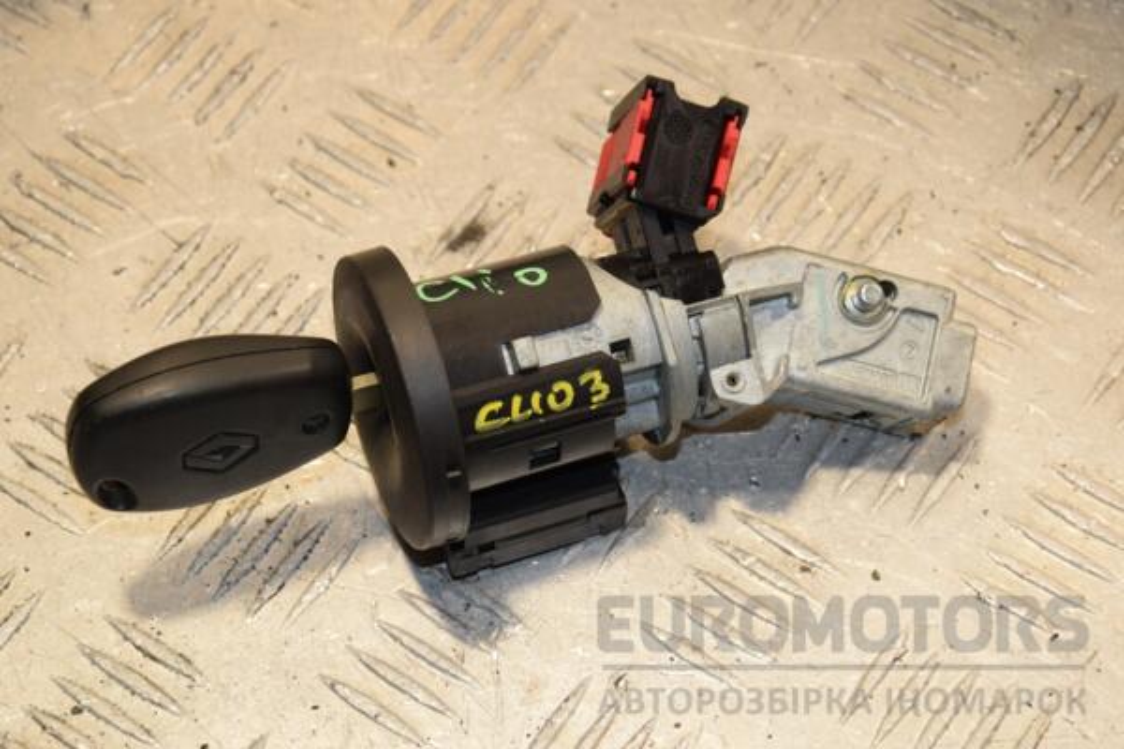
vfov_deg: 13.0
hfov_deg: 19.5
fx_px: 3278
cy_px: 374
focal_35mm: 105
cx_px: 562
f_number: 8
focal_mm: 70
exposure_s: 1/200
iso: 800
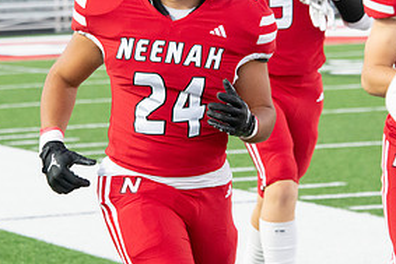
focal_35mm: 307
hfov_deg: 6.7
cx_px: 217
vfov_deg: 4.5
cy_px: 66
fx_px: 3379
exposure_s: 1/320
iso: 8000
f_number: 7.1
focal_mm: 150
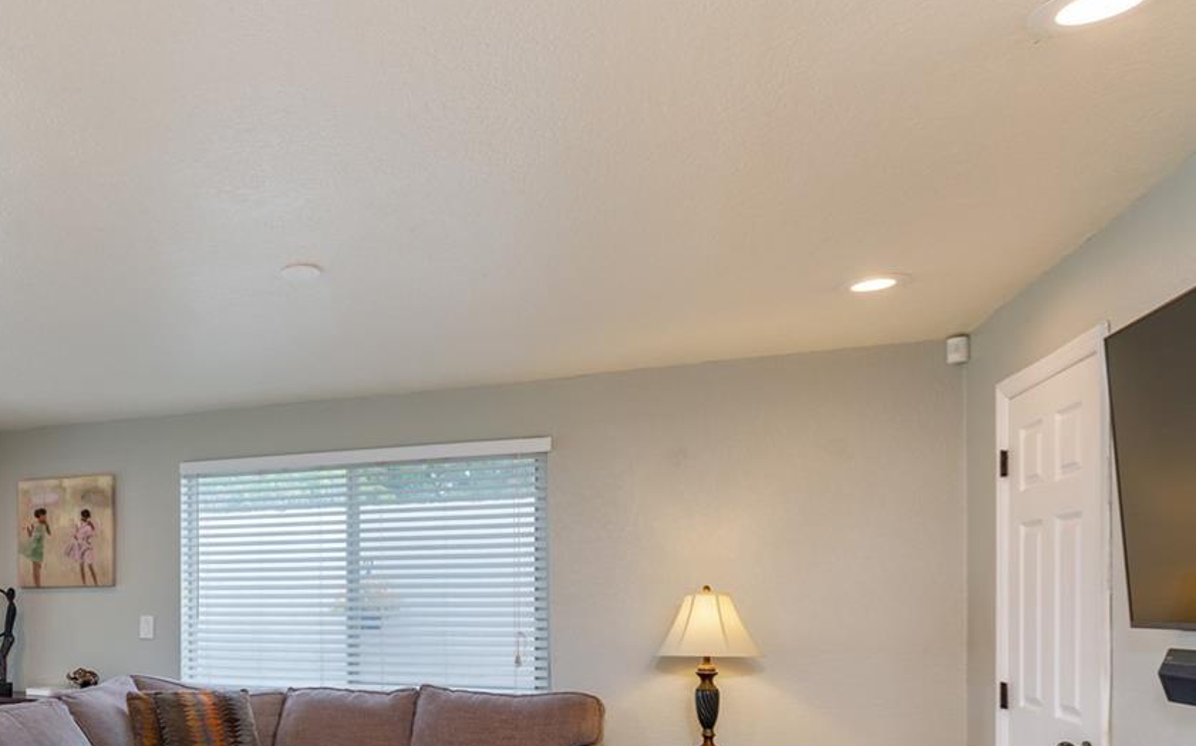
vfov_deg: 38.8
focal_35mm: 31
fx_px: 1010
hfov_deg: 54.4
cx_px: 149
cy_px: 612
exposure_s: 1/13
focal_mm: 16
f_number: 7.1
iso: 320
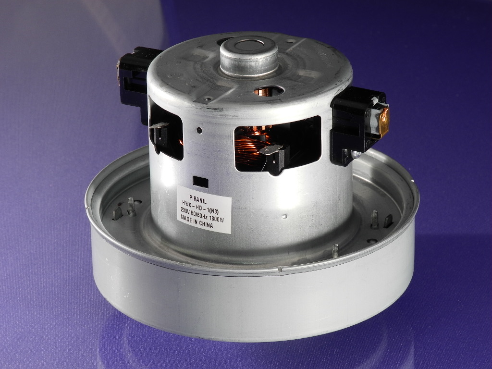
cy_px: 184
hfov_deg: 11.4
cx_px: 246
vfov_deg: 8.6
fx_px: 2459
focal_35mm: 173
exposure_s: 1/2000
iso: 100
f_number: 8
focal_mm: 37
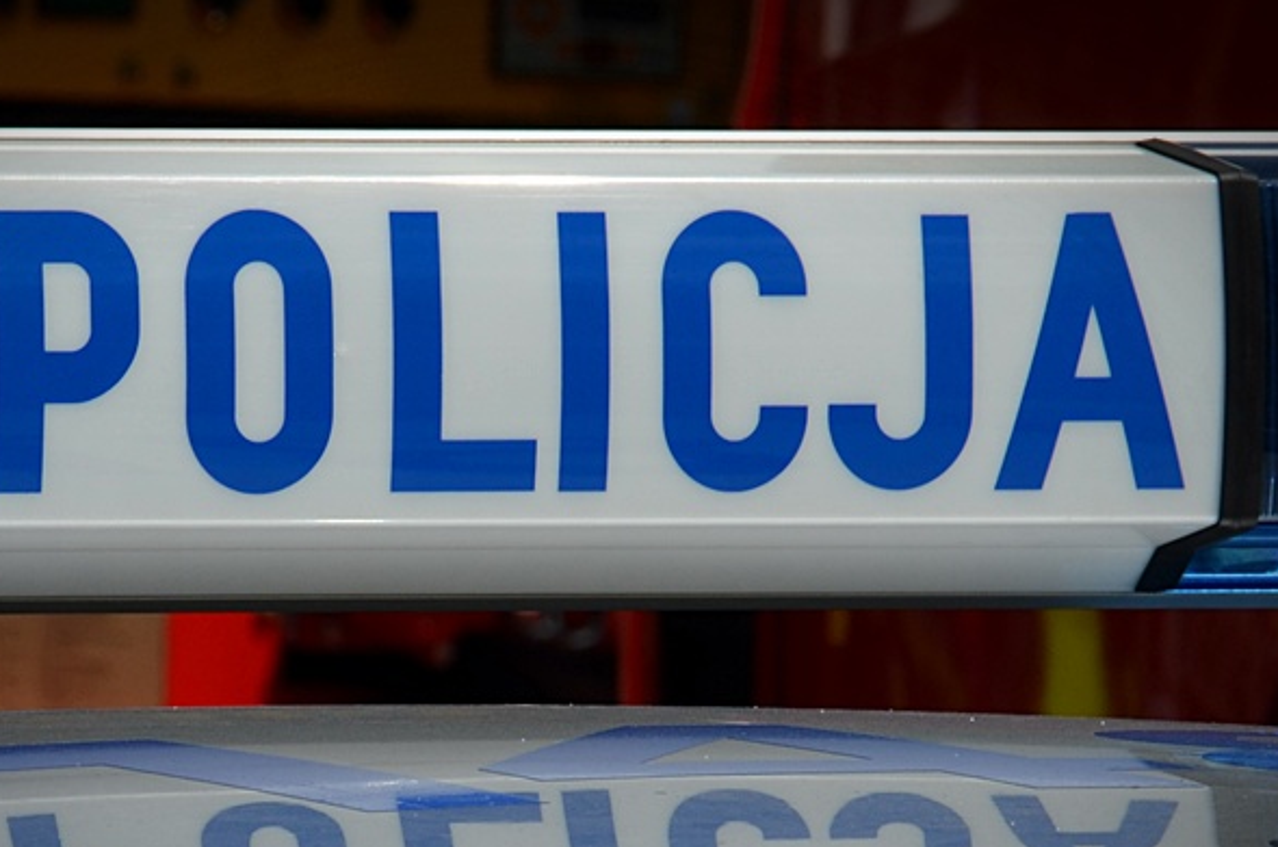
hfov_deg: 9.6
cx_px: 539
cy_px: 535
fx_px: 7571
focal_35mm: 214
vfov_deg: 6.4
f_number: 10
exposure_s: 1/400
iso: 100
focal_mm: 105
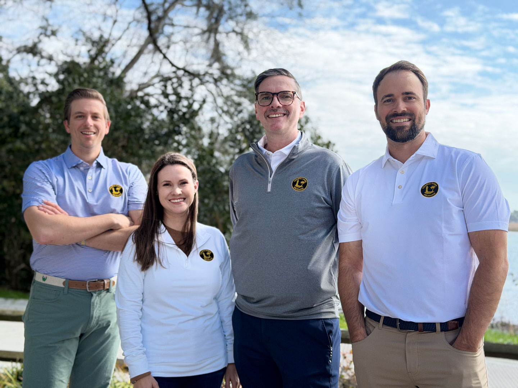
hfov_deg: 39.7
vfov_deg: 30.3
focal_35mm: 48
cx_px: 259
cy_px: 194
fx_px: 718
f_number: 1.78
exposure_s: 1/1883
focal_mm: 6.76
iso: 100
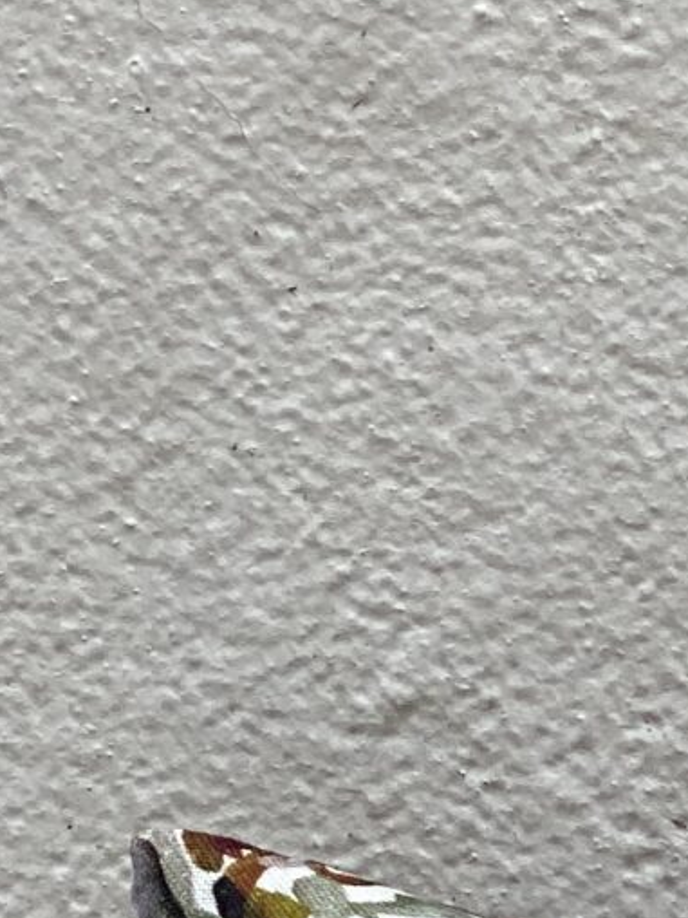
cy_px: 1784
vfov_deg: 7.3
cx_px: 1611
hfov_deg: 5.5
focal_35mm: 262
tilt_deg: -19.9
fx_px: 6943
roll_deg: -0.2
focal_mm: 6
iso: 20
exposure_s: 1/256
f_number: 2
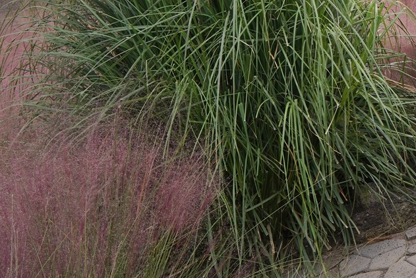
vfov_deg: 12.0
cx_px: 645
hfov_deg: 16.6
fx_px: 1283
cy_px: -95
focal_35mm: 111
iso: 400
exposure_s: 1/100
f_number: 11
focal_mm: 35
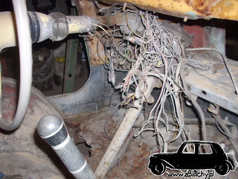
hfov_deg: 49.0
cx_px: 118
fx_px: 261
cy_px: 89
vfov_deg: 37.7
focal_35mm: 38
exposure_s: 1/60
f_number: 2.8
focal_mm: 6.2
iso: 64
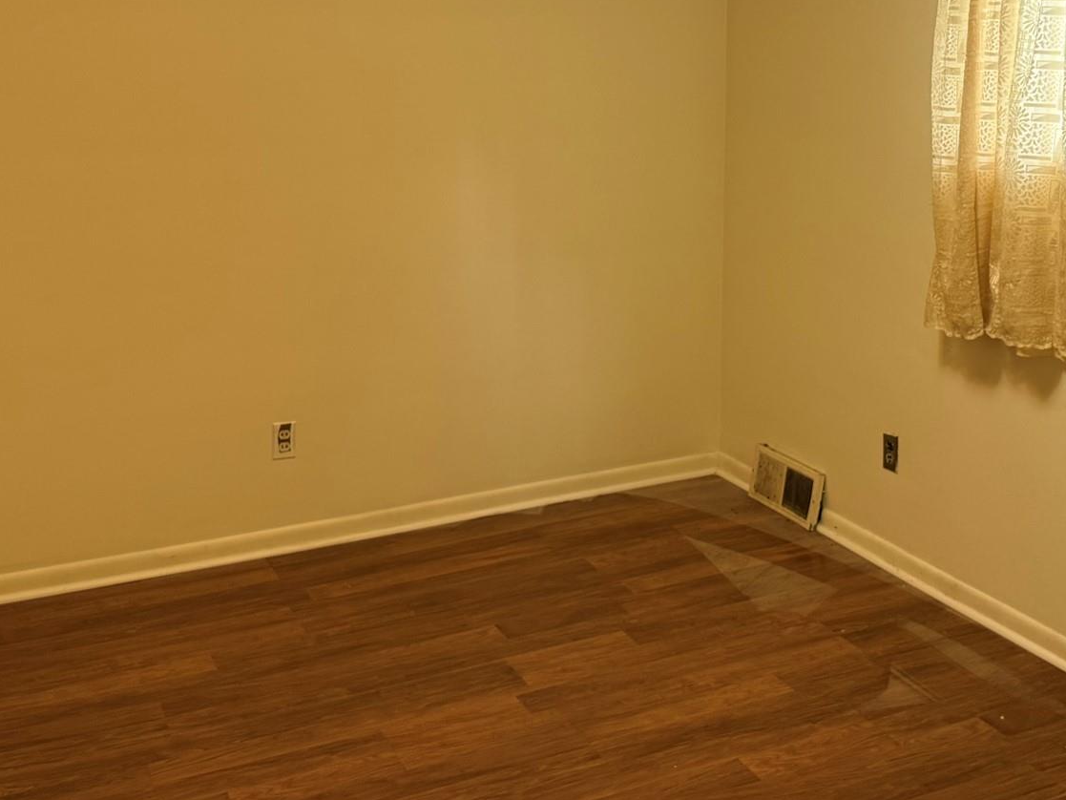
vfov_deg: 32.4
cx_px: 670
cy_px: 222
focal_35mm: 44
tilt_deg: -6.5
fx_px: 1355
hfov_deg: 42.6
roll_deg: -0.4
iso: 160
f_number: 1.78
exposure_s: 1/60
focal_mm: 6.76
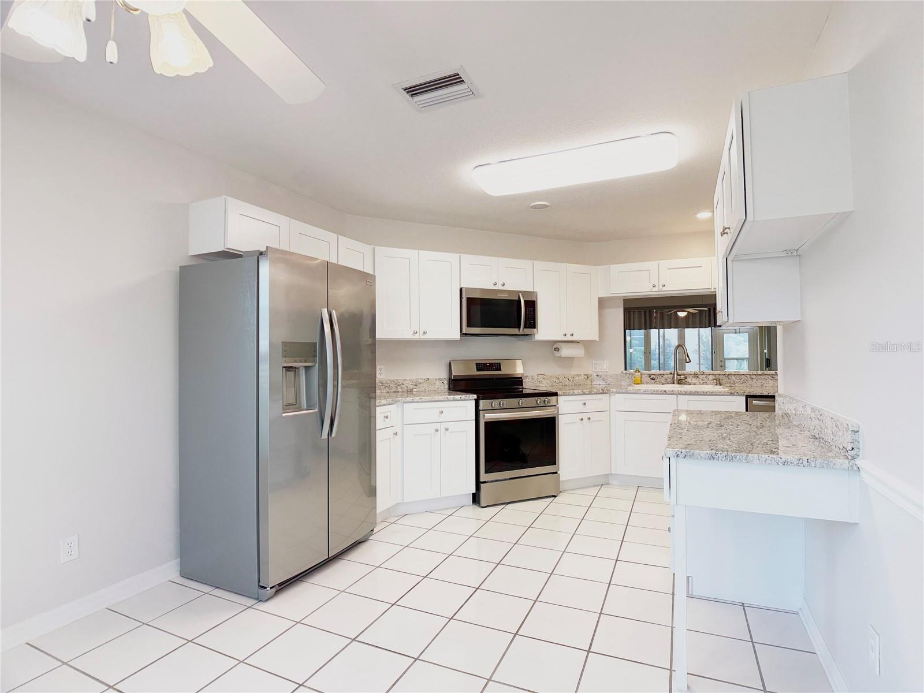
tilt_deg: +1.5
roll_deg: +0.5
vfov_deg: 56.8
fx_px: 641
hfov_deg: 71.6
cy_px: 346
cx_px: 462
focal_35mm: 24
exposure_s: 1/240
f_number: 1.78
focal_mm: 6.76
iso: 125
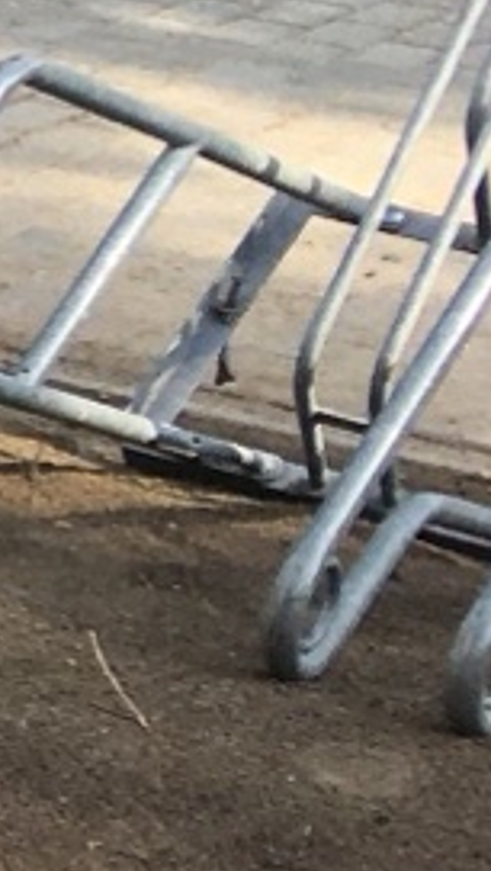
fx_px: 5378
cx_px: -2510
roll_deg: -0.3
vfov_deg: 9.2
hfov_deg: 4.1
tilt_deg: -20.0
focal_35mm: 233
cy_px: 723
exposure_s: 1/422
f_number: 2.2
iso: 25
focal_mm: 4.15
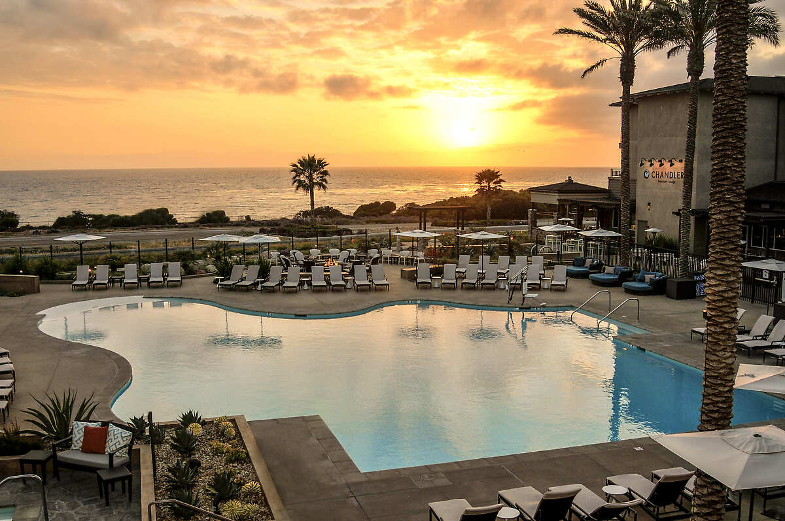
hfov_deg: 53.2
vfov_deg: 36.8
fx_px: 784
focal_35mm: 36
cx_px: 392
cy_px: 260
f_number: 4.5
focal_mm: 24
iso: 200
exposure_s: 1/400
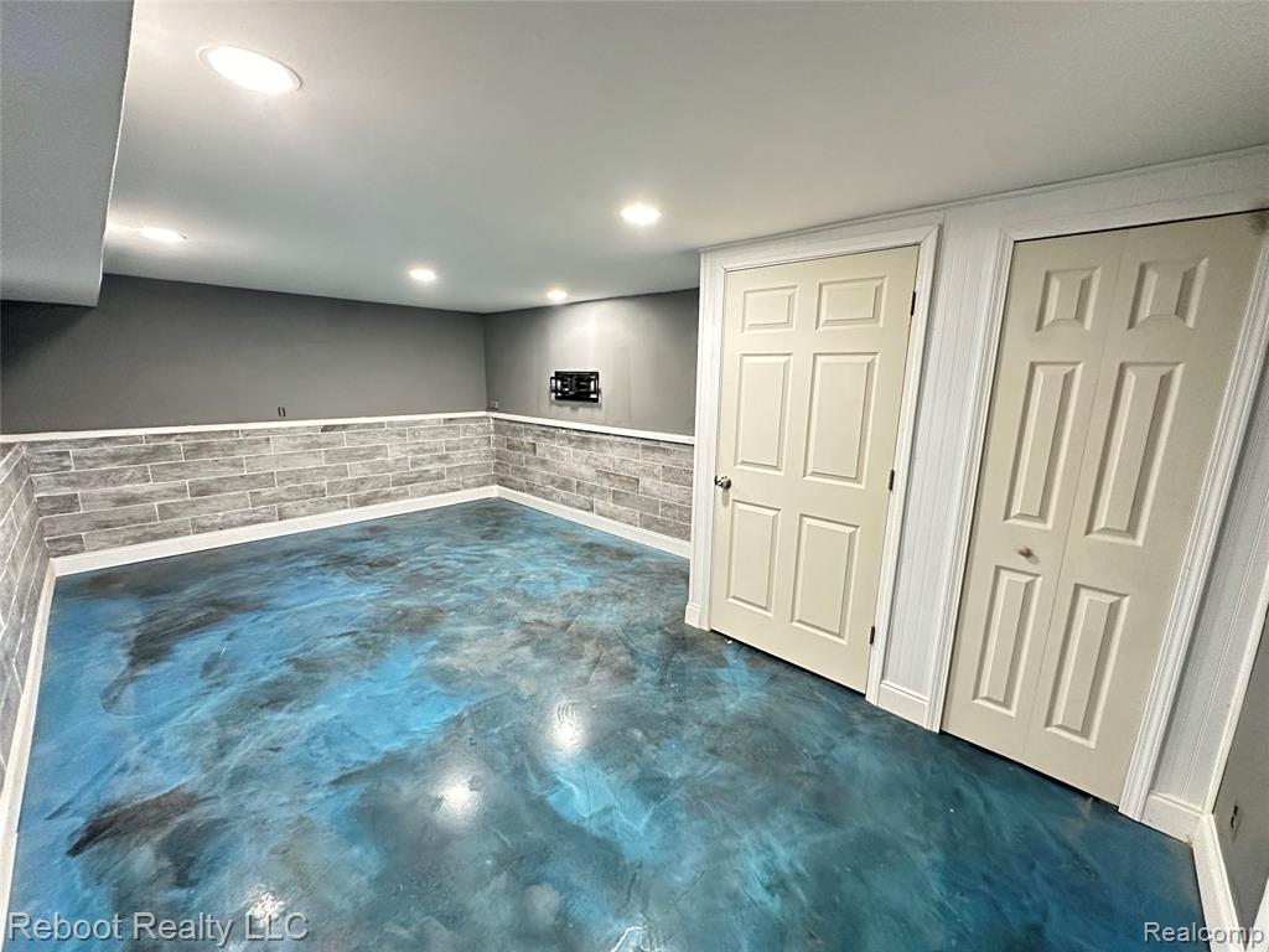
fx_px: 513
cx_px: 634
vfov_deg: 85.7
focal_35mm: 14
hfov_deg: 102.1
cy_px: 476
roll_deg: -0.8
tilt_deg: -10.4
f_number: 2.2
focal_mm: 2.22
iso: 800
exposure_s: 1/60
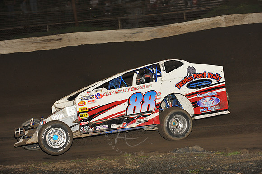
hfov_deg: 17.1
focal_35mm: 120
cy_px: 87
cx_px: 131
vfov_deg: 11.4
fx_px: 873
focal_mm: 120
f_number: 7.1
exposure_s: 1/320
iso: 1000
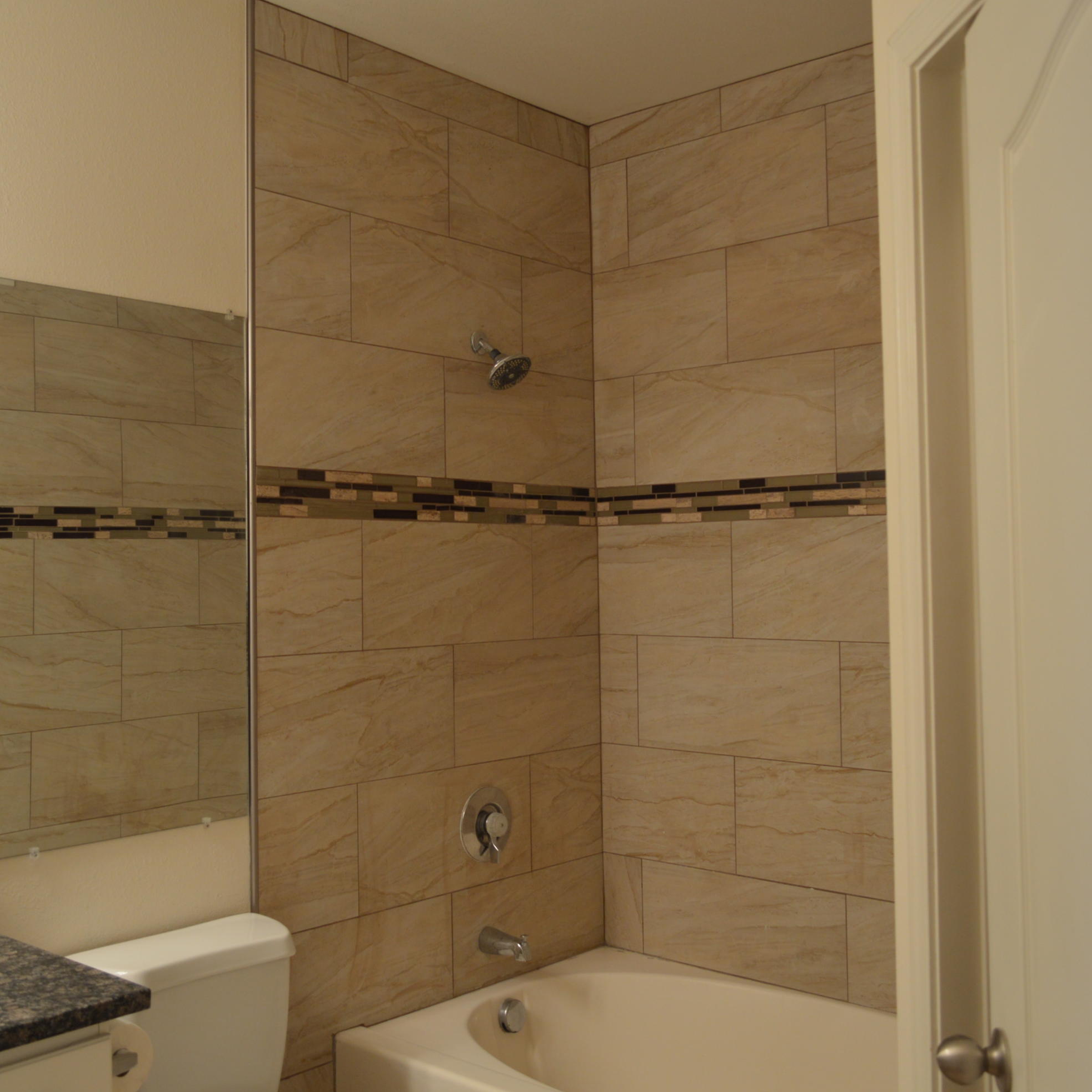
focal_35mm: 35
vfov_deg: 47.2
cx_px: 477
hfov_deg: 47.1
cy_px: 540
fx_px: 1249
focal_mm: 18
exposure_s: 1/50
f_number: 3.5
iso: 400
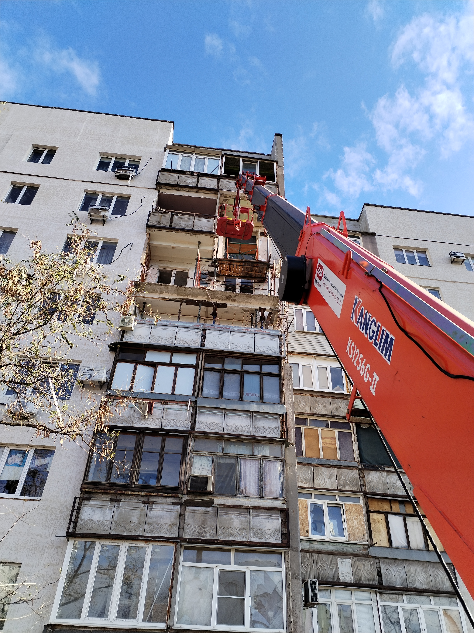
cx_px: 237
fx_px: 529
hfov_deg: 48.2
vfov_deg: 61.7
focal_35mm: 29
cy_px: 316
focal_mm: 4.75
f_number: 1.8
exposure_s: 1/536
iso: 100
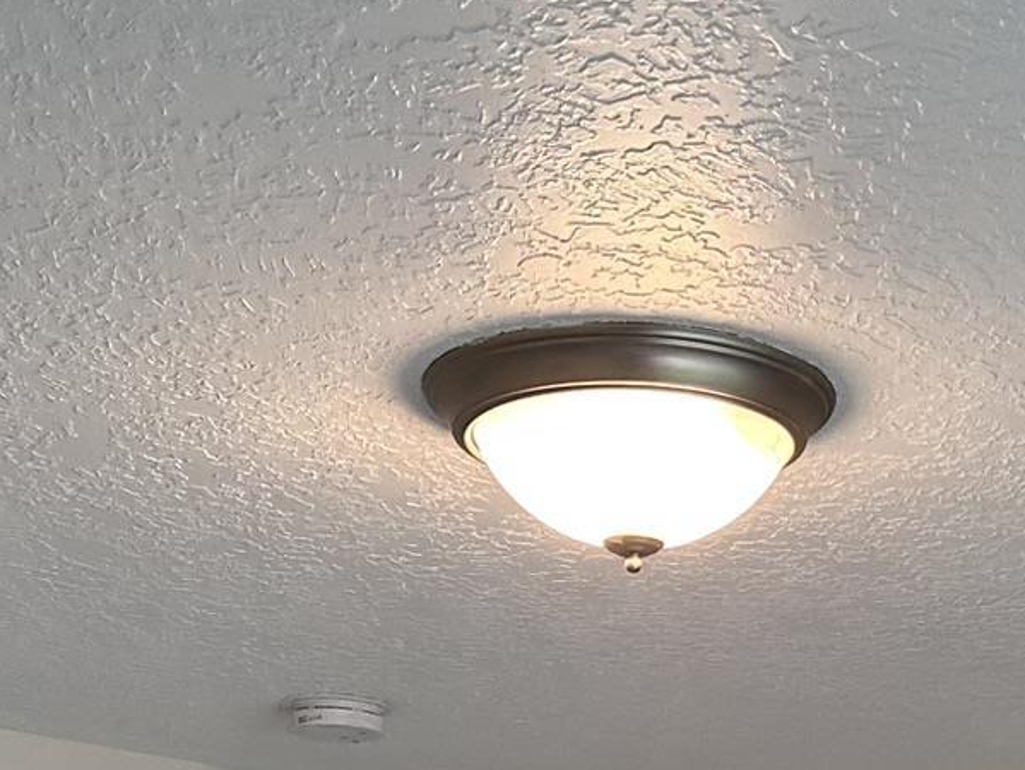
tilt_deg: +4.2
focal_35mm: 82
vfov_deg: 16.9
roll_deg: -0.9
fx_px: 2430
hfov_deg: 23.6
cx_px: 763
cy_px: 1032
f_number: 1.78
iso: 200
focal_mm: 6.86
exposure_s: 1/120
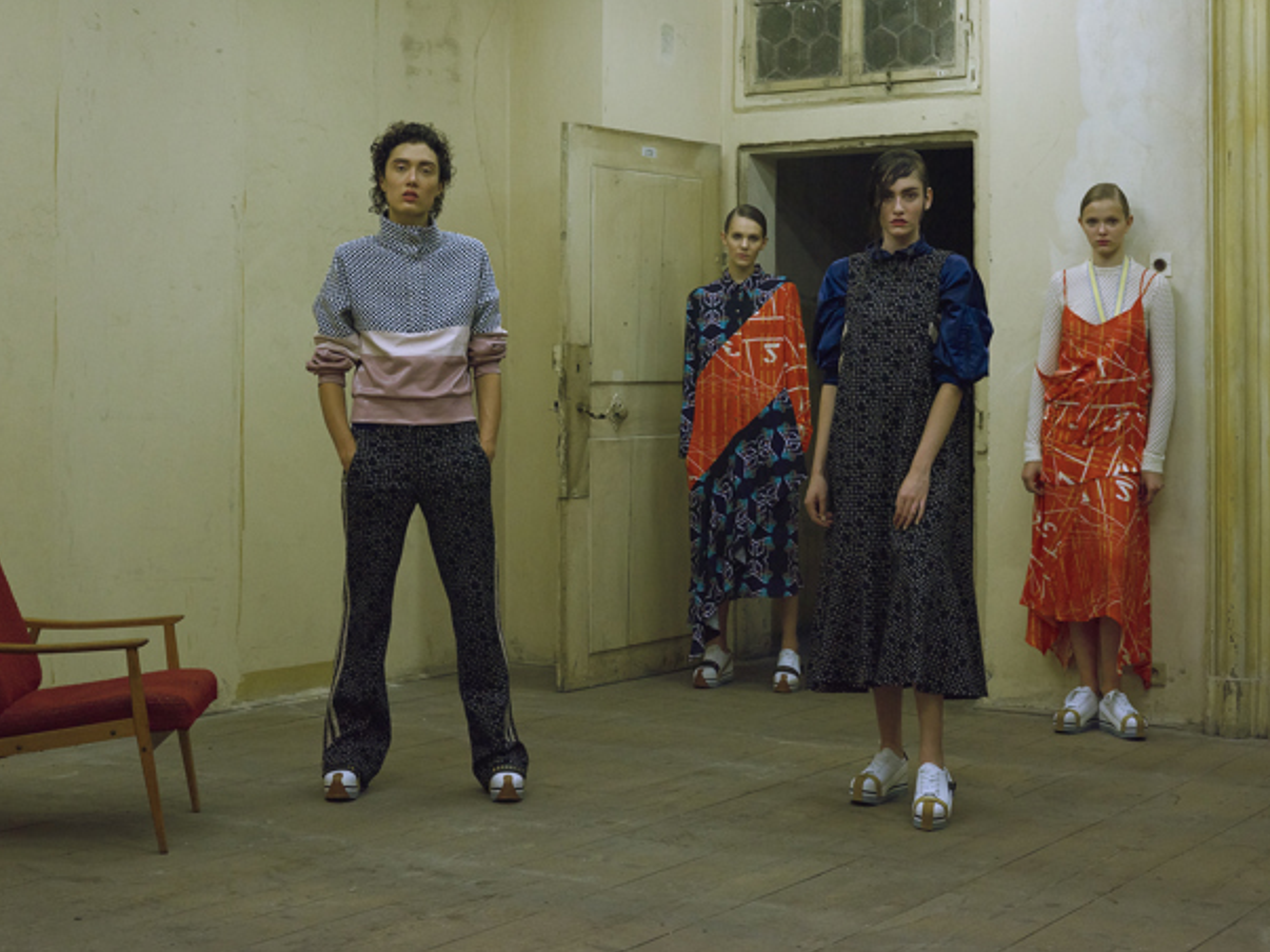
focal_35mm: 55
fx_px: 2017
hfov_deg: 34.9
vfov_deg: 26.6
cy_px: 470
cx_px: 579
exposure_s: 1/250
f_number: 8
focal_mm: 50
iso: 1600
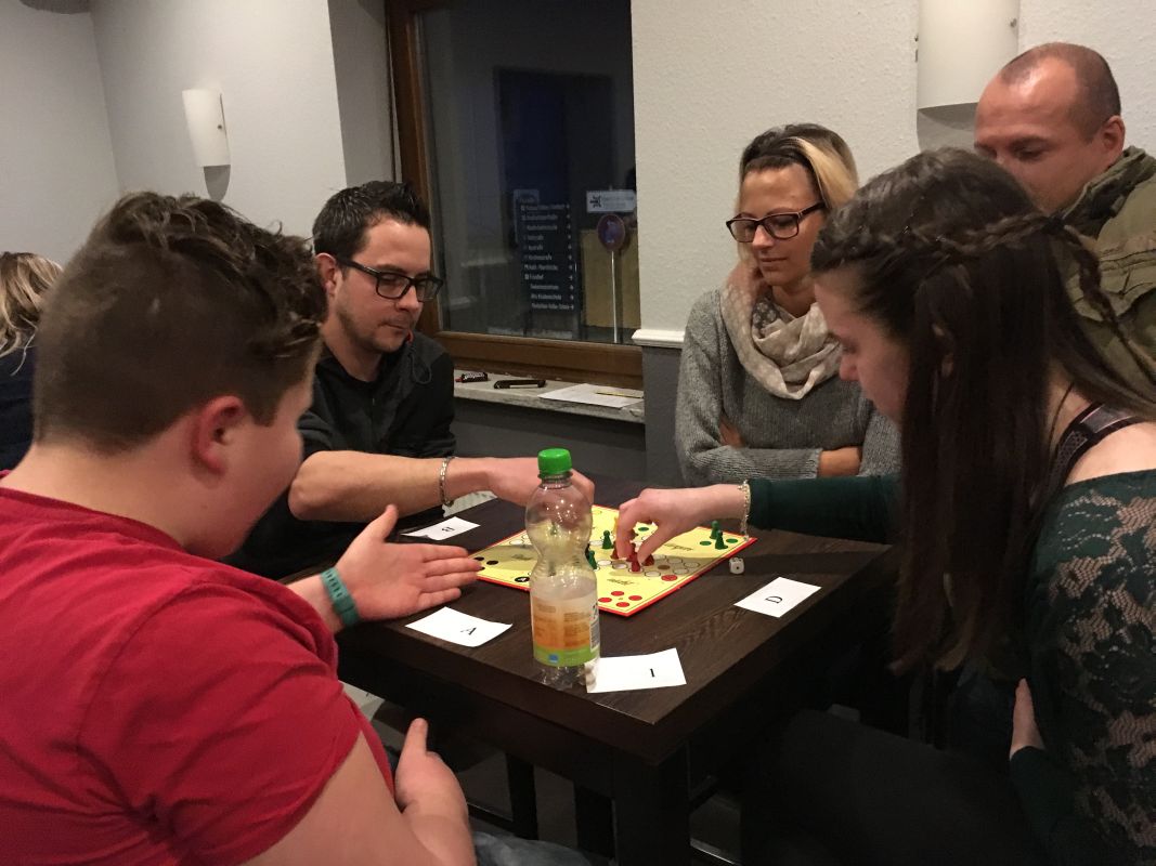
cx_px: 578
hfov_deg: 61.7
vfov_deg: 48.2
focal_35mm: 29
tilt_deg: -13.8
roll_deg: +1.6
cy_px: 433
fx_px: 968
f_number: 2.2
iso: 320
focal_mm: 4.15
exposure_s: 1/17
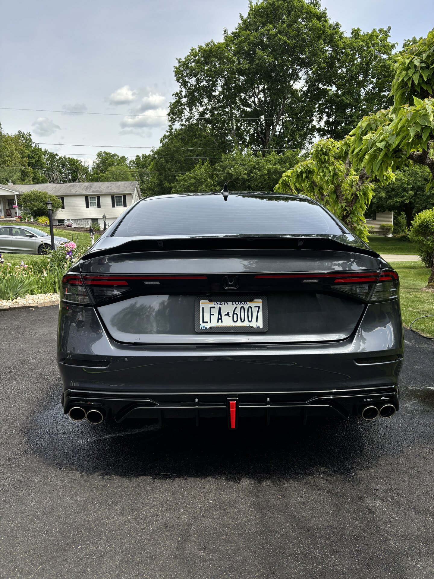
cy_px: 290
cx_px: 217
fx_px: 435
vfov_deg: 67.3
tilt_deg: -8.4
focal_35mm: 26
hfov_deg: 53.1
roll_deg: +2.6
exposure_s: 1/1139
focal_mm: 5.96
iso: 50
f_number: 1.6
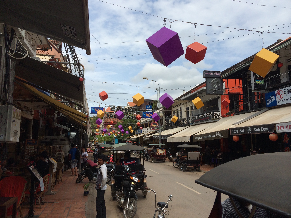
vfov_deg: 46.8
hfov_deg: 60.0
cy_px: 109
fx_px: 252
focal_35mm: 30
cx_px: 146
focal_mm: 4.12
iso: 32
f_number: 2.2
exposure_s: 1/3165
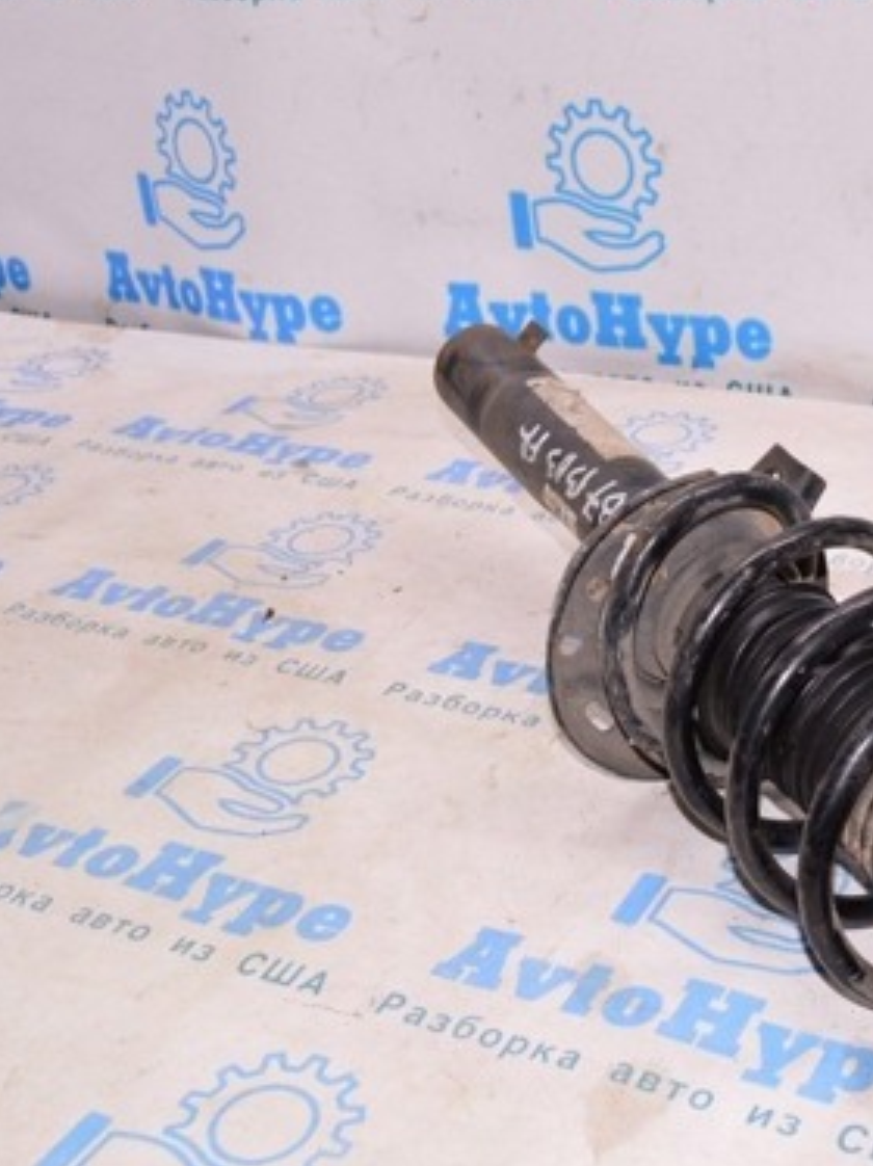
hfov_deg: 27.6
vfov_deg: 36.9
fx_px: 1745
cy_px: 644
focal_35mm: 52
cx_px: 677
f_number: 8
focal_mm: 21
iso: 1600
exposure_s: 1/100
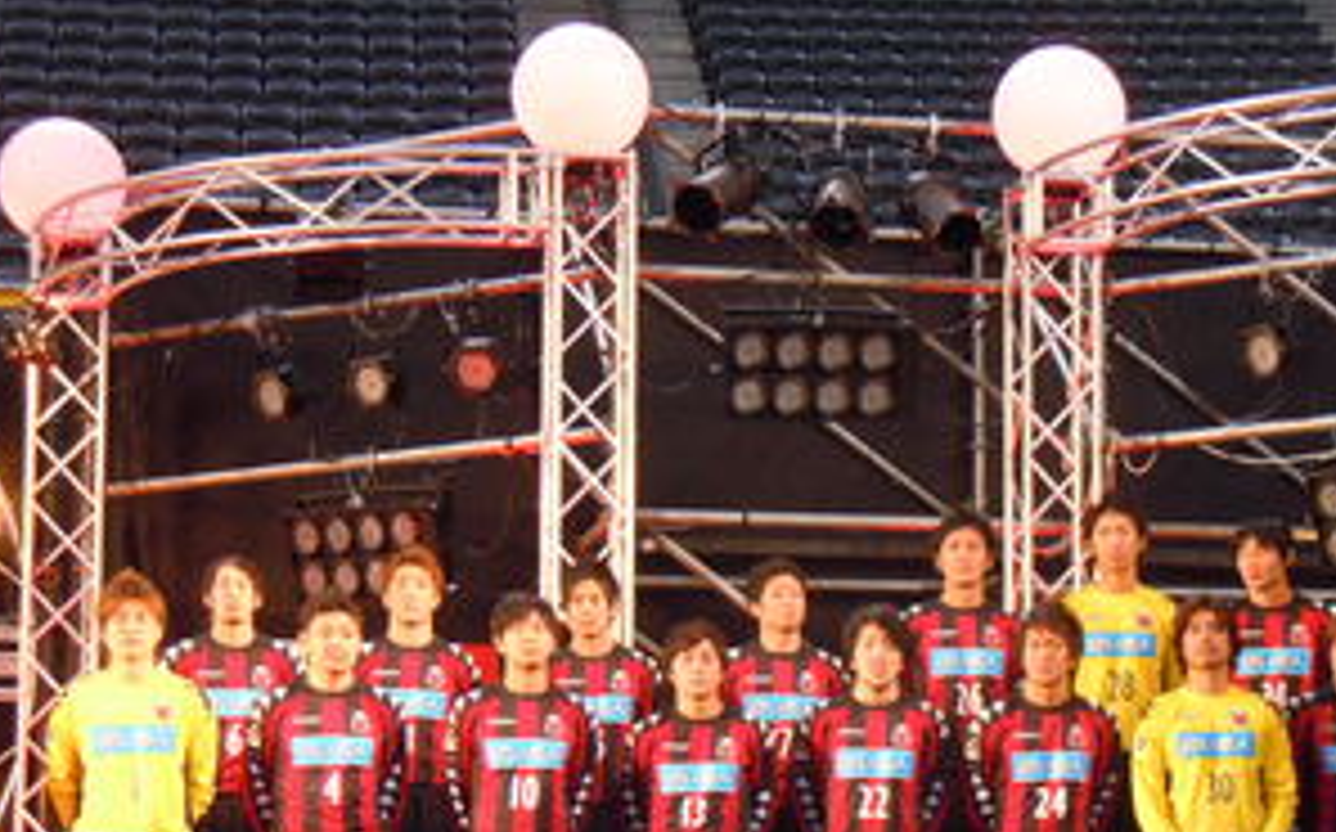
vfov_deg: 12.7
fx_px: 3710
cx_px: 877
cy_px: 663
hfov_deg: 20.4
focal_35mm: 102
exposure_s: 1/40
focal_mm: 12.2
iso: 500
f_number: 4.1
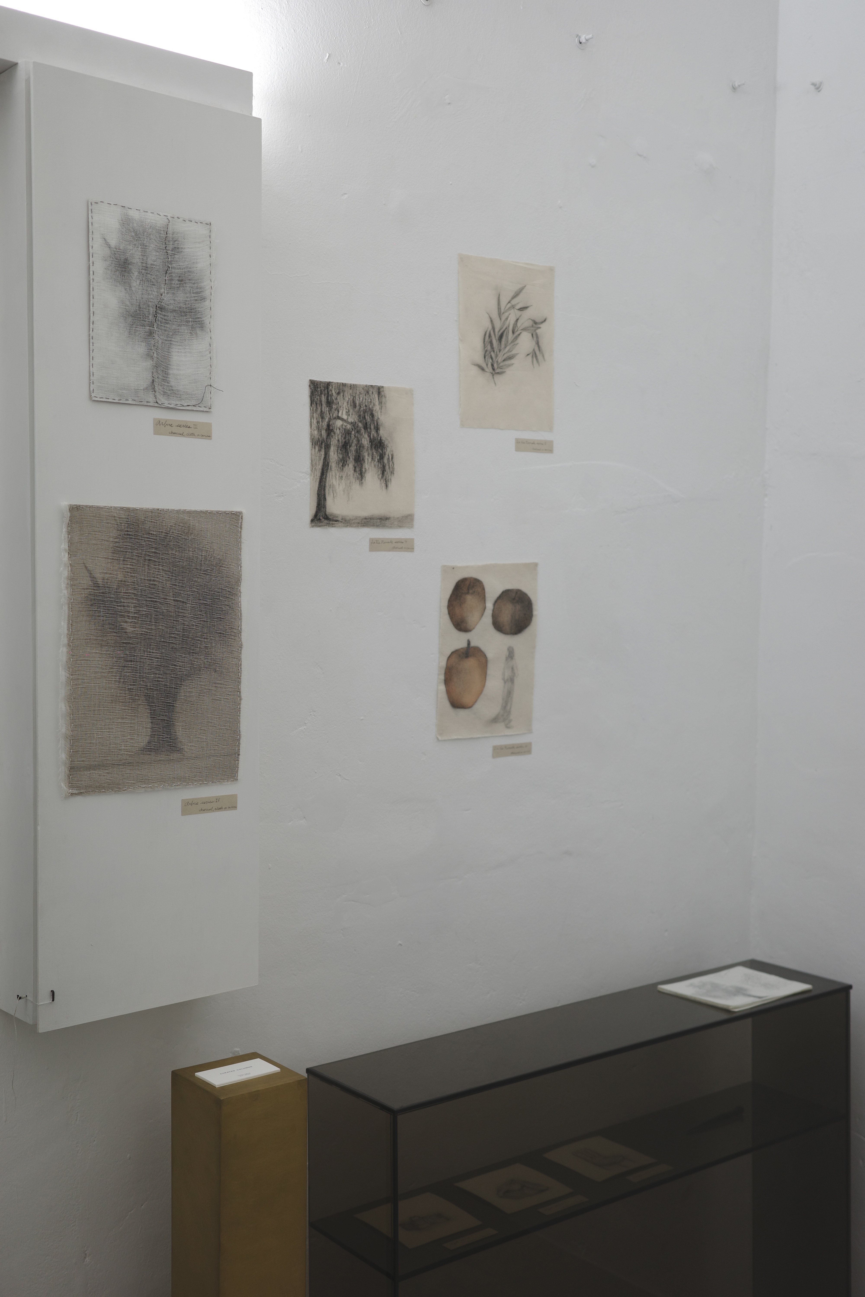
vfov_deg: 48.5
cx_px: 432
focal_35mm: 40
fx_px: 1442
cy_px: 648
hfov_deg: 33.4
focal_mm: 26
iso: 100
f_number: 2.8
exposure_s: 1/60
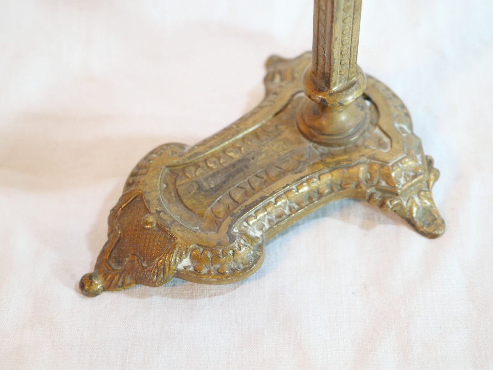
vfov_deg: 24.4
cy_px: 185
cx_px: 246
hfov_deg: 32.2
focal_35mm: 60
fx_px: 855
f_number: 3.5
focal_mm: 30
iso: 640
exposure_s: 1/125
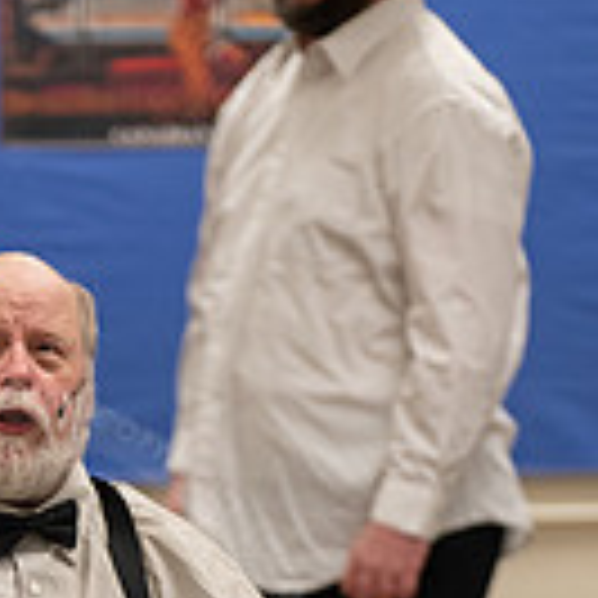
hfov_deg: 7.2
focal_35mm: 244
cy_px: 913
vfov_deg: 7.1
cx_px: 31
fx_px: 4769
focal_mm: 85
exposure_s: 1/1600
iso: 2000
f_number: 1.2
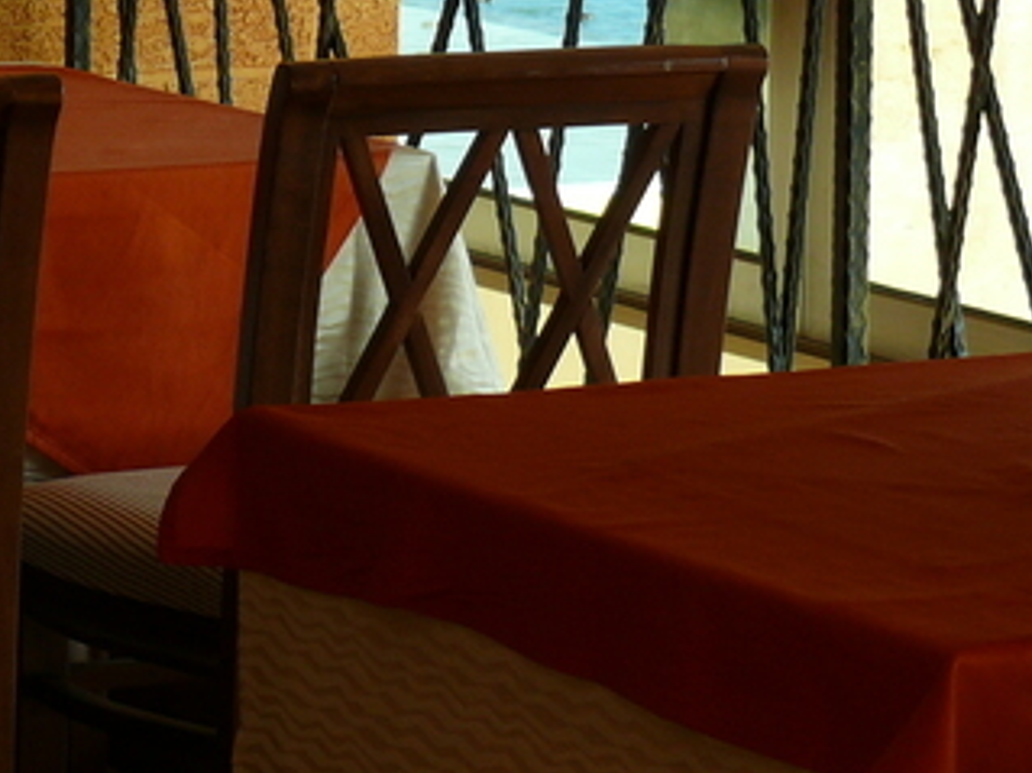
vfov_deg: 7.5
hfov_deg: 9.9
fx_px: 5901
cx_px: -123
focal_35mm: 198
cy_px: -78
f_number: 4
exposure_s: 1/160
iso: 100
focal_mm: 15
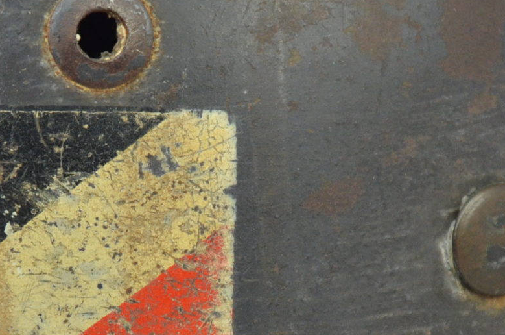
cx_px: 164
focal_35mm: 666
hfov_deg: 3.1
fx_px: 9318
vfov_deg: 2.1
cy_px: 258
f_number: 5.6
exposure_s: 1/125
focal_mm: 135
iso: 900
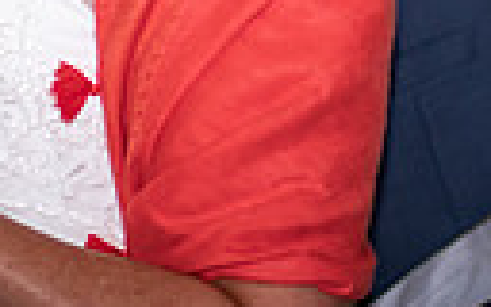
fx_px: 5526
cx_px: 111
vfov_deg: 3.1
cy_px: -436
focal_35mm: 413
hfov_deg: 5.1
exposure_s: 1/250
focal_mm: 43
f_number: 1.2
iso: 100
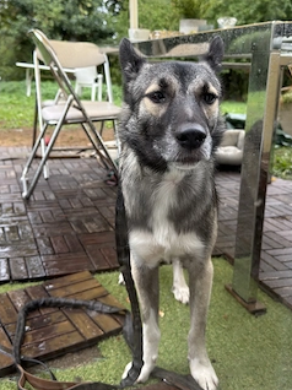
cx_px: 134
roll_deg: -3.5
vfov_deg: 47.5
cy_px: 151
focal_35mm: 39
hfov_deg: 36.7
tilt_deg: -10.0
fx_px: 439
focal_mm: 6.76
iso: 200
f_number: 1.78
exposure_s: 1/106
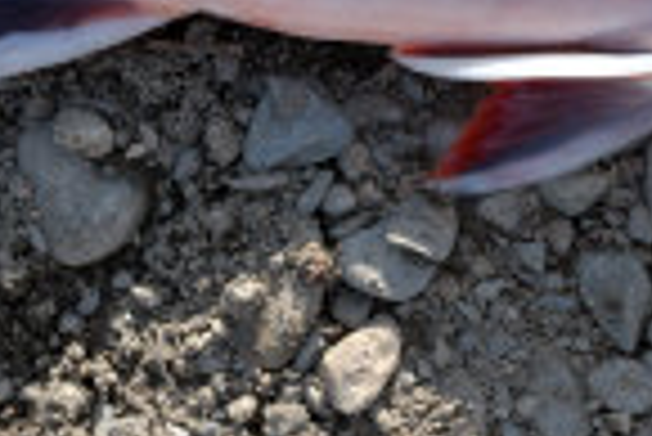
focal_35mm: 380
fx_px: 6889
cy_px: -171
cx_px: 674
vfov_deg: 3.6
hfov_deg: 5.4
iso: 100
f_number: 5.6
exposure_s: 1/200
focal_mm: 90
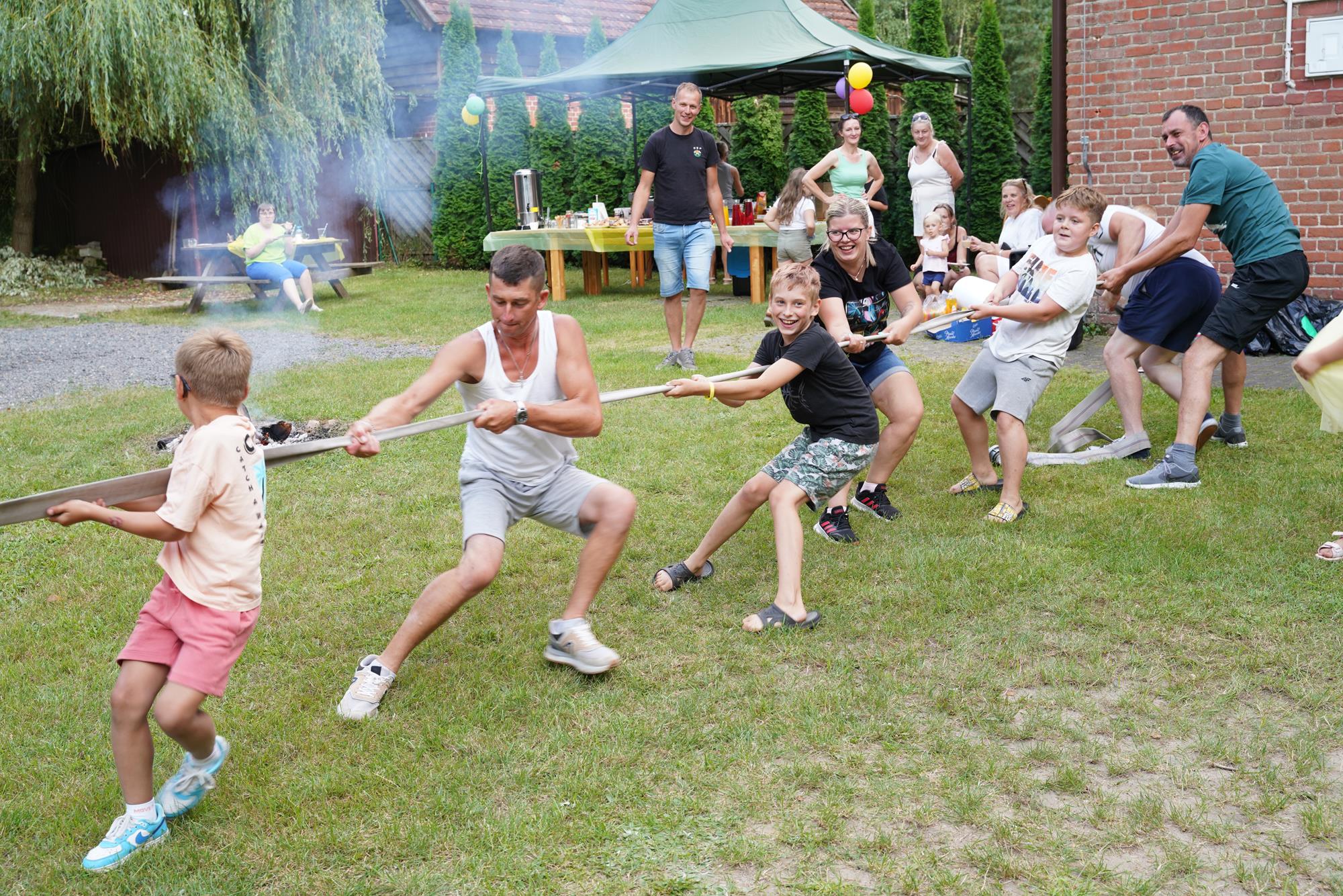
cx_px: 672
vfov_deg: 32.6
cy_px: 448
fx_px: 1533
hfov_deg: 47.3
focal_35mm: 41
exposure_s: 1/80
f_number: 5.6
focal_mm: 41.1
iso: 400
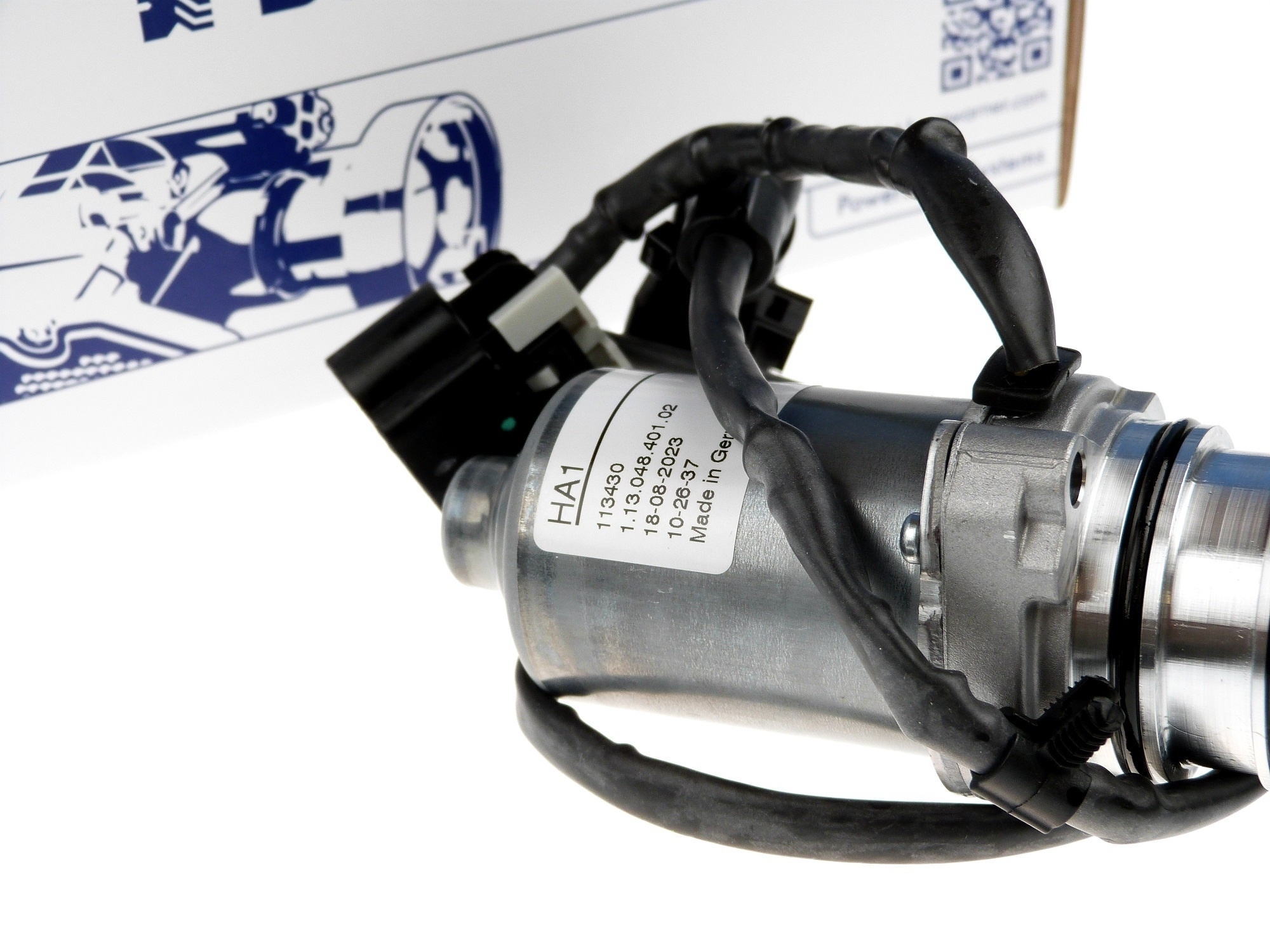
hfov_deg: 30.3
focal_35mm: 64
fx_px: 2348
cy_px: 476
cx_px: 635
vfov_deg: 22.9
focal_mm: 11.6
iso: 100
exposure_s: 1/80
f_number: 3.3
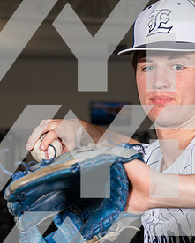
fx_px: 952
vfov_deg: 14.6
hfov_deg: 11.7
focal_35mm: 132
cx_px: 132
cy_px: 152
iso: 200
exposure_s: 1/200
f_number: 5.6
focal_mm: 67
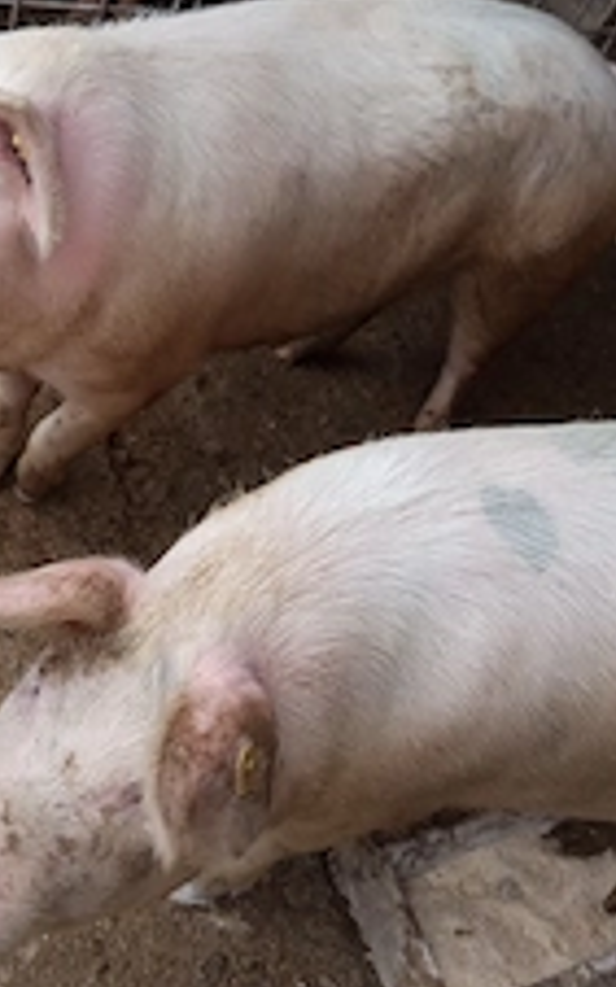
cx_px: 179
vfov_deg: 44.1
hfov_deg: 28.3
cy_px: 380
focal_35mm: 45
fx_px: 1210
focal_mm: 5.24
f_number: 1.7
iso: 226
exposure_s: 1/101
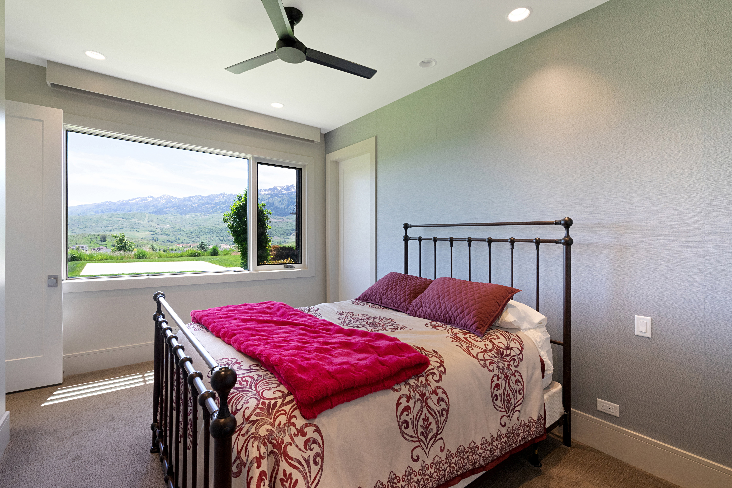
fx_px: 325
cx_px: 366
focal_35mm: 16
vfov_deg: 73.8
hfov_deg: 96.7
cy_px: 244
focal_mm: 16
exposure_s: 1/30
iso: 1250
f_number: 9
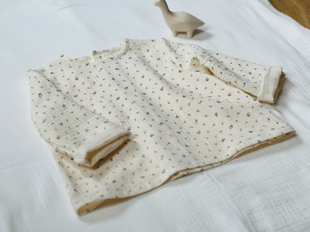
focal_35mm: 77
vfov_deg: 19.1
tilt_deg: -38.7
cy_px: 116
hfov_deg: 25.3
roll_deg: -2.2
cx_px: 155
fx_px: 690
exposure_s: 1/66
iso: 250
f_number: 2.8
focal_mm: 9
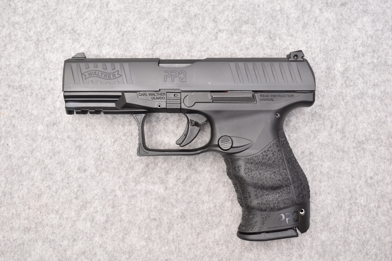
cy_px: 130
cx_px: 196
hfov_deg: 45.0
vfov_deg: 30.8
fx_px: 474
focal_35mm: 44
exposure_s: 1/100
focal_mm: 29
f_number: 5.6
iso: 400
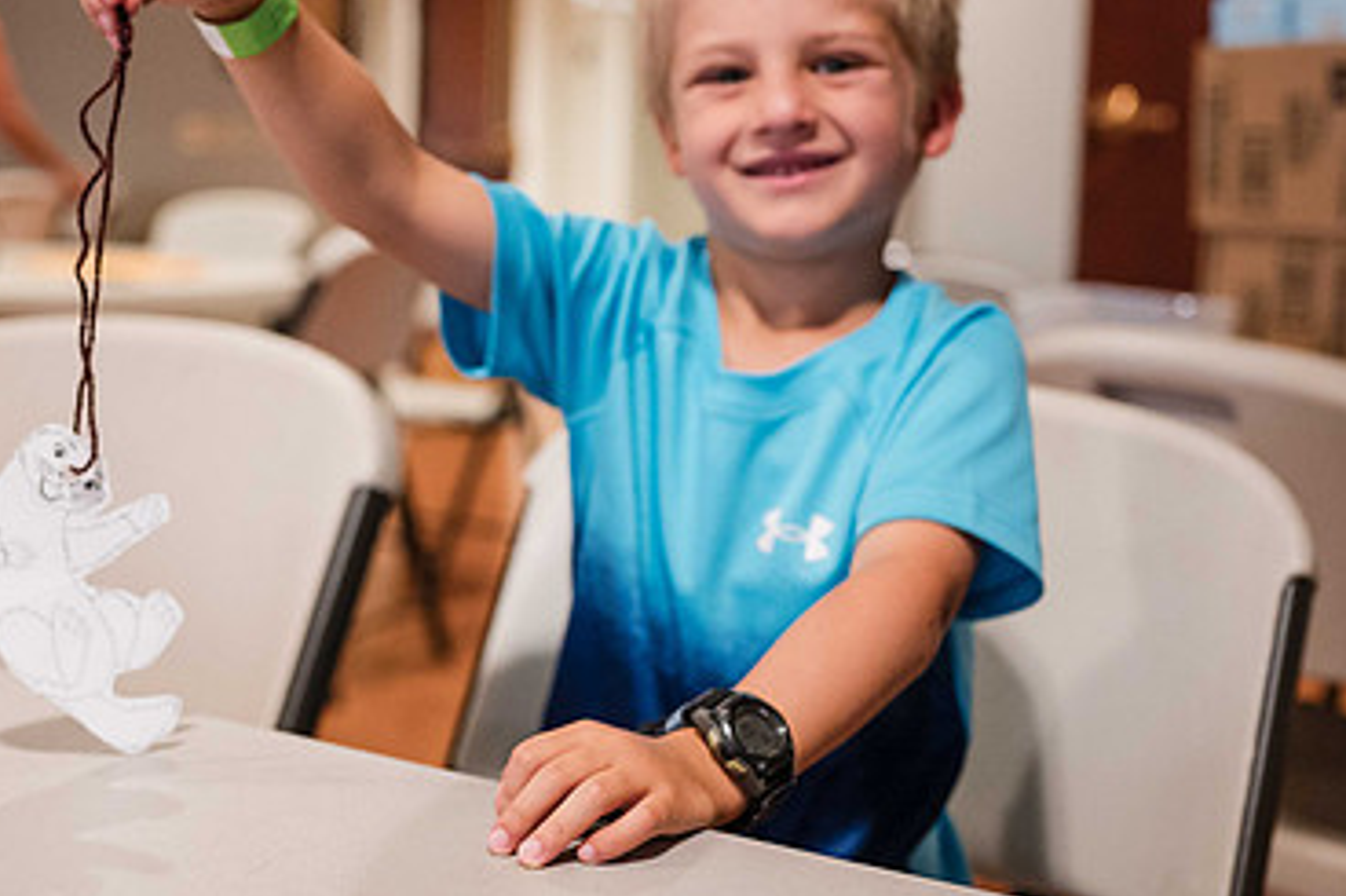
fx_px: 2242
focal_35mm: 60
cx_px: 533
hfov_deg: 33.3
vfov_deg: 22.6
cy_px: 437
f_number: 2.8
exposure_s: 1/125
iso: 3200
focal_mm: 35
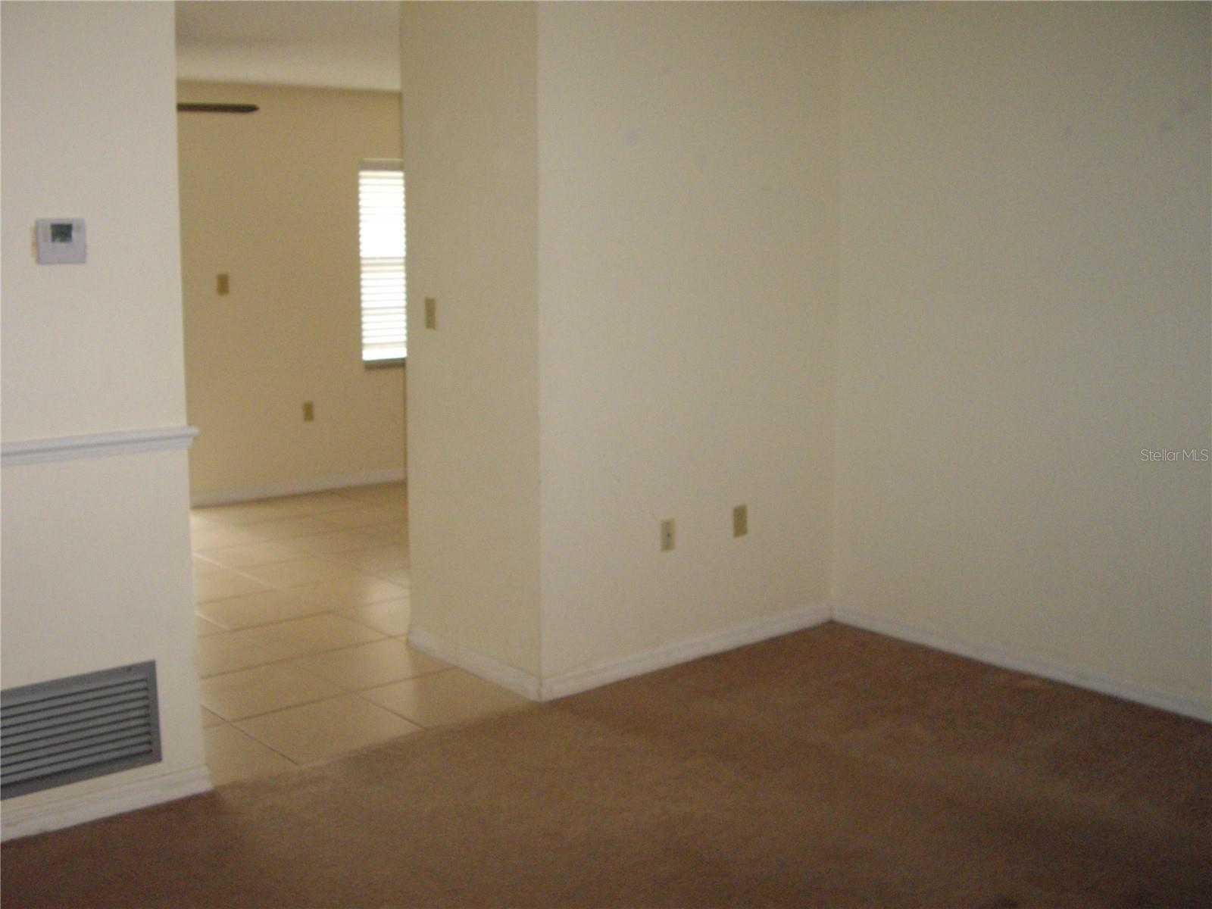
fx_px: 1330
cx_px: 606
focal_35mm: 38
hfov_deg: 49.0
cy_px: 454
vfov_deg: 37.7
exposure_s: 1/40
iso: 400
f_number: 2.8
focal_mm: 7.9
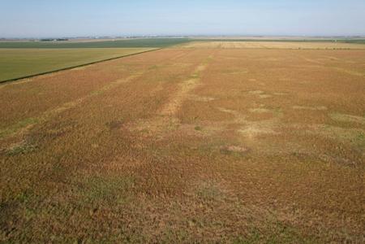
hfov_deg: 78.6
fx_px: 223
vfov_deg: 57.2
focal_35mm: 22
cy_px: 122
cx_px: 182
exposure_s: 1/1250
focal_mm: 8.38
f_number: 2.8
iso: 100
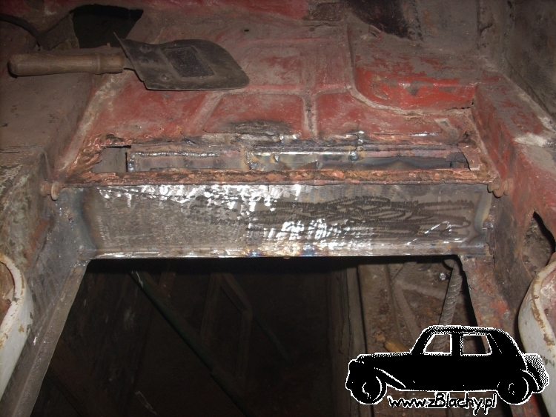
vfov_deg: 38.7
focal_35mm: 37
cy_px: 208
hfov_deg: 50.1
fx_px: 594
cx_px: 278
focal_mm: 6.2
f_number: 2.8
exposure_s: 1/60
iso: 64
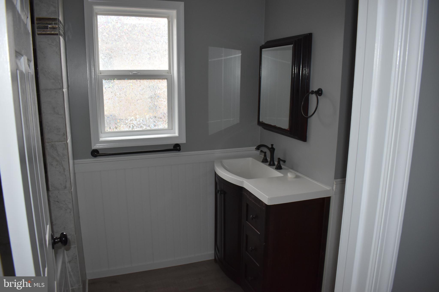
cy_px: 146
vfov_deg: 47.9
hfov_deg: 67.4
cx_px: 220
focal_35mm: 27
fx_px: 329
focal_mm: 18
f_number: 4.5
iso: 800
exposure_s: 1/80
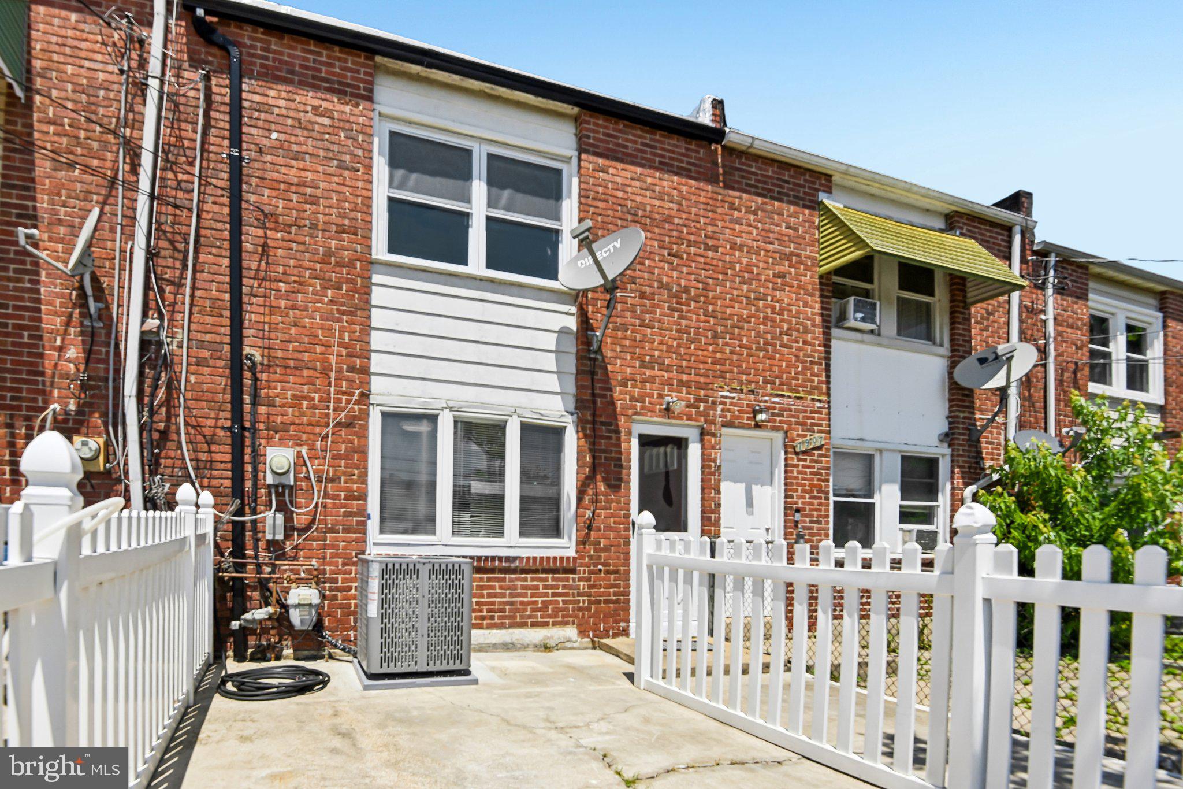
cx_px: 592
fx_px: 526
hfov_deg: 96.7
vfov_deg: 73.7
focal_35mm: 16
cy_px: 394
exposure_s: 1/2000
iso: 400
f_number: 8
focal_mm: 16
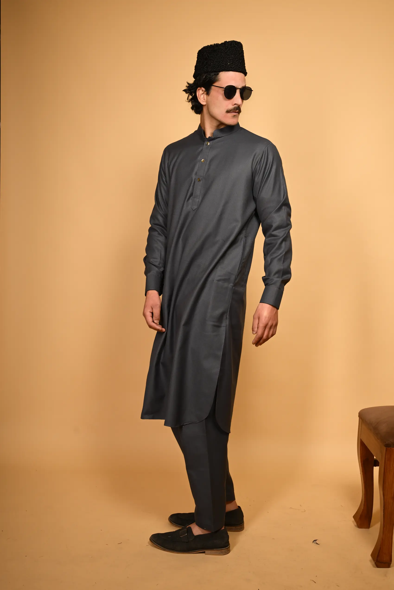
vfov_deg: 46.4
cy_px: 295
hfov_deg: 31.9
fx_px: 689
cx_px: 197
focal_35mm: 42
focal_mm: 42
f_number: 6.3
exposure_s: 1/200
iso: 160
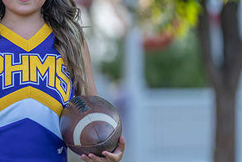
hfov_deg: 5.2
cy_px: 62
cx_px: 33
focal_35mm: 392
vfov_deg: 3.5
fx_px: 2638
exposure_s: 1/320
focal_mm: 184
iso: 200
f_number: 2.8
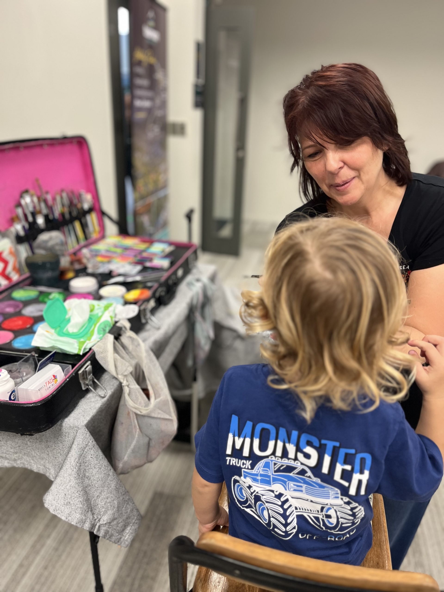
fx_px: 445
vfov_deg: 67.3
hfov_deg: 53.1
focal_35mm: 26
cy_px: 296
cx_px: 222
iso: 125
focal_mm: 5.1
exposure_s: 1/50
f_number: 1.6
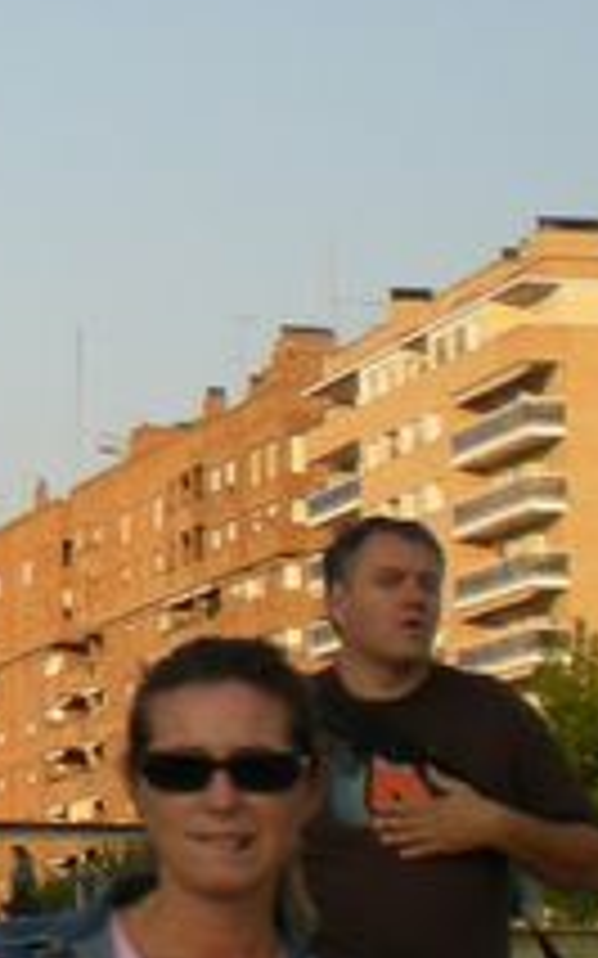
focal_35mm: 151
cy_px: 369
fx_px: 3940
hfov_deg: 8.2
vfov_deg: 13.8
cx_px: -643
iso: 50
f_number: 4.6
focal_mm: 6.3
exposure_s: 1/148
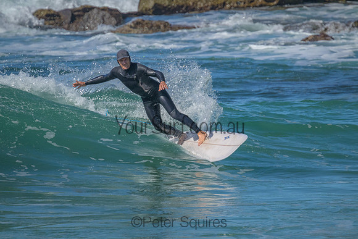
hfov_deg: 2.6
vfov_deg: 1.7
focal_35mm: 800
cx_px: 179
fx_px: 7957
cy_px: 120
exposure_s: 1/2000
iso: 2500
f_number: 11
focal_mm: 800
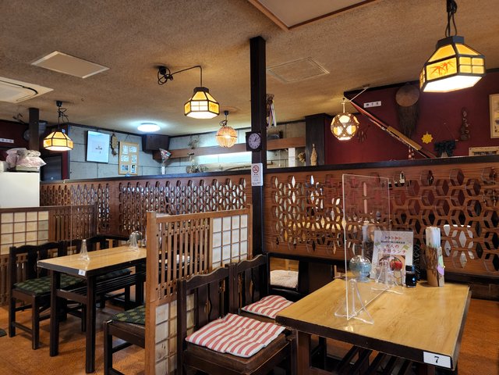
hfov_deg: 73.9
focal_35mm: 23
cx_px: 250
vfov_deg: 58.9
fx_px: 332
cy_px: 188
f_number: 1.8
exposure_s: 1/60
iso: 640
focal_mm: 6.4
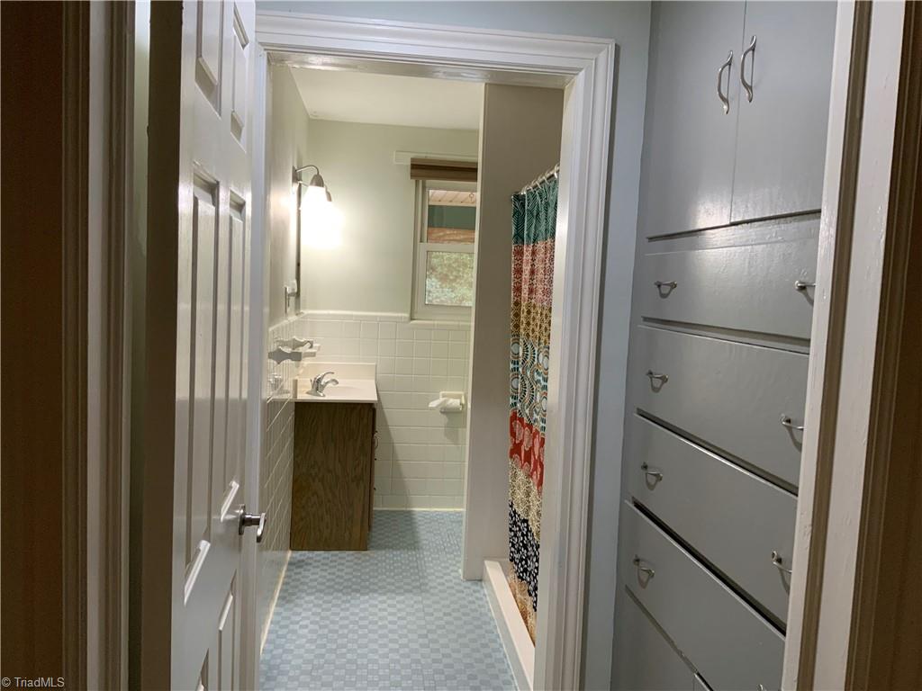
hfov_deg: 61.7
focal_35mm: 29
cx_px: 461
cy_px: 346
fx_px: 772
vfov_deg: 48.2
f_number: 1.8
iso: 100
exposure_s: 1/60
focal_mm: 3
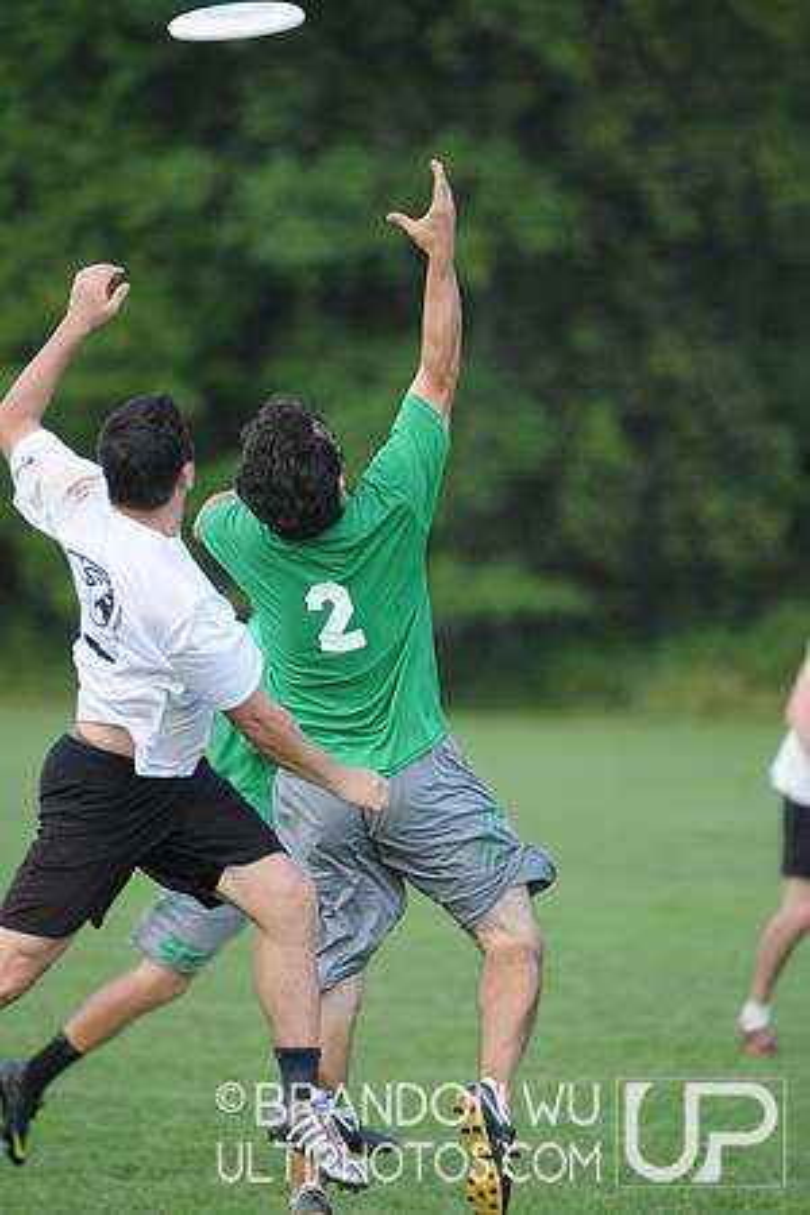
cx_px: 405
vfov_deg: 6.9
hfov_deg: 4.6
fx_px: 10124
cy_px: 608
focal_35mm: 300
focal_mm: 200
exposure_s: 1/800
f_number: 2.8
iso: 320
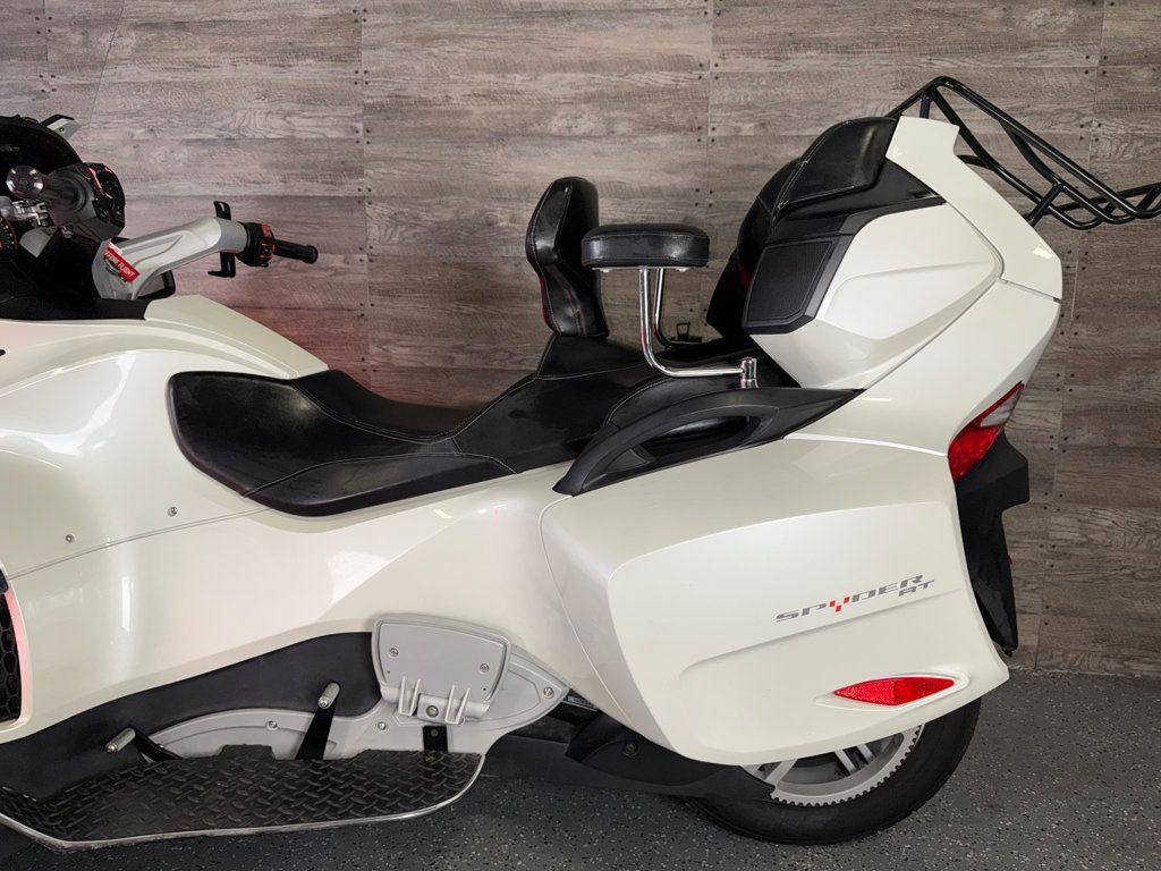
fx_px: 805
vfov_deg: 56.8
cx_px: 580
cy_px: 436
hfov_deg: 71.6
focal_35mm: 24
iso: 50
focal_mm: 6.76
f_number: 1.78
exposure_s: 1/64
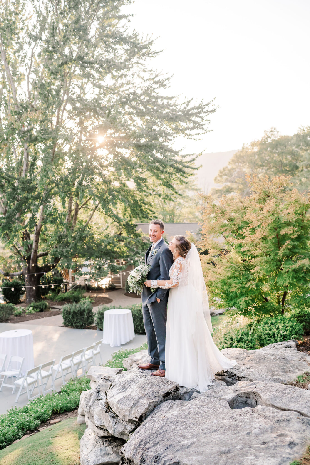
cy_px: 232
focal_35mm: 35
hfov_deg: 37.8
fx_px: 452
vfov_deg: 54.4
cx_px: 155
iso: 800
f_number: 2.2
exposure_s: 1/3200
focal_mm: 35
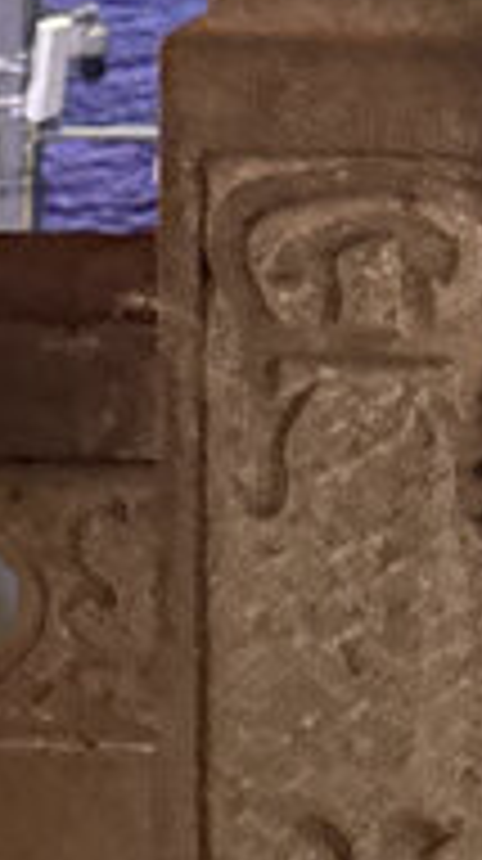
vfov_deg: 9.2
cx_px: 1342
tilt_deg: +0.6
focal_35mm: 219
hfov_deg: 5.3
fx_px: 4991
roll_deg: -0.6
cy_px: -901
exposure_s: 1/25
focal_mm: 6.76
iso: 500
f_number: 1.78
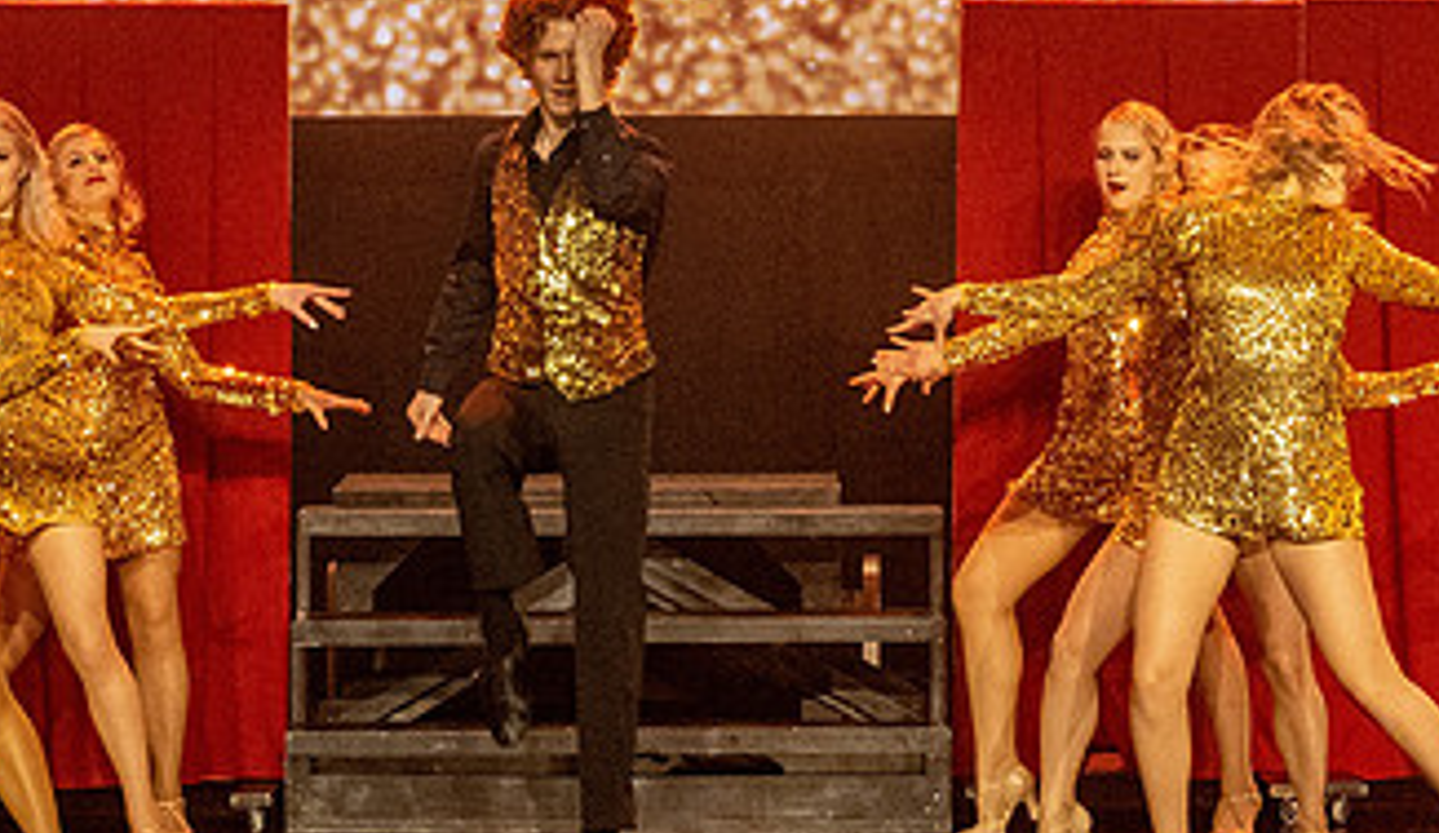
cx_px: 658
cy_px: 557
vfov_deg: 6.8
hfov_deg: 11.7
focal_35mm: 183
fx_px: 7031
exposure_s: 1/200
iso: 7200
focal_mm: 53
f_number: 4
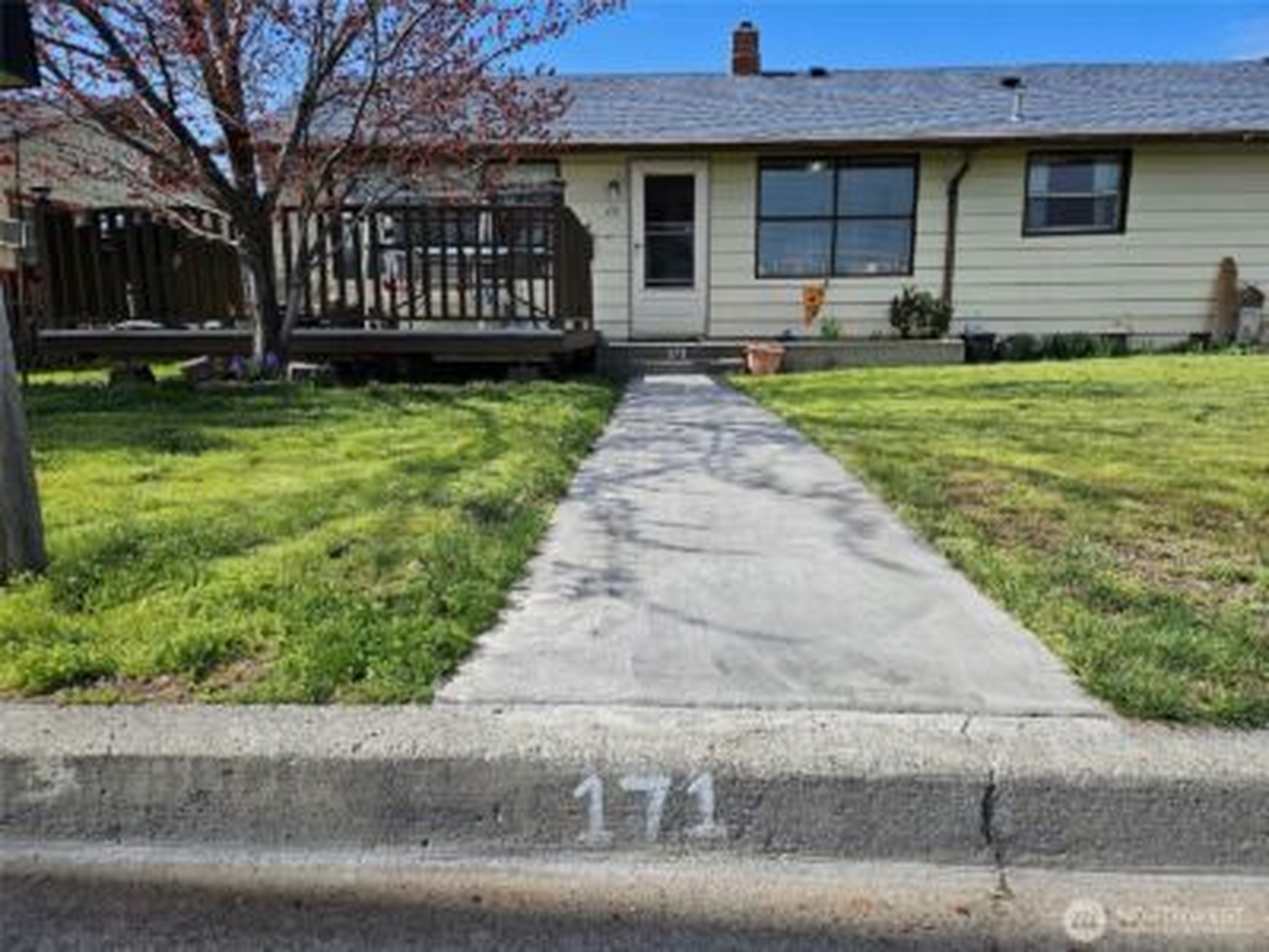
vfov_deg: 58.9
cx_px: 634
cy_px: 476
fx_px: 843
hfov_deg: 73.9
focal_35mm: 23
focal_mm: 5.4
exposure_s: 1/2060
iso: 25
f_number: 1.8
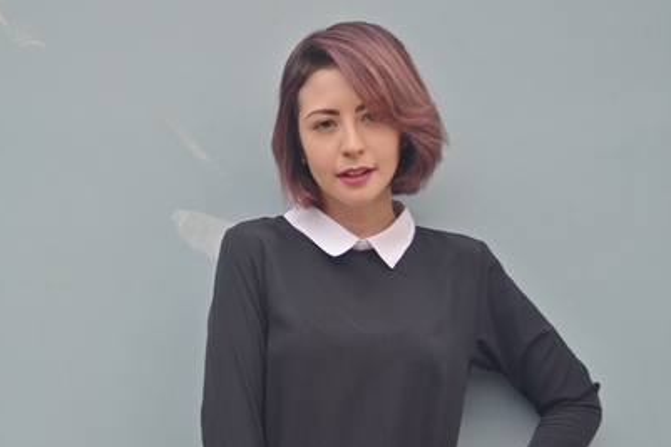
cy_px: 224
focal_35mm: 54
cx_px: 335
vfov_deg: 25.3
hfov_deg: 37.2
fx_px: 997
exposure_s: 1/125
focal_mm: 35
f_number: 4.2
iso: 500
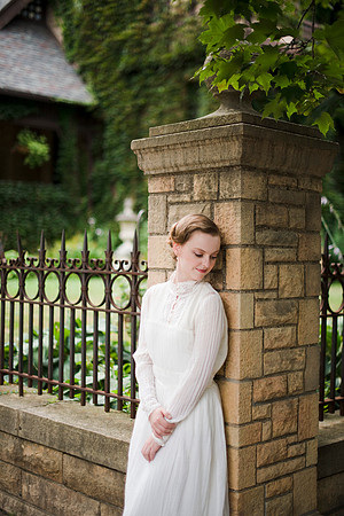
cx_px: 172
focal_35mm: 50
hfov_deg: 27.0
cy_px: 258
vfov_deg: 39.6
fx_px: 717
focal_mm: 50
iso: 200
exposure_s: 1/500
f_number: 1.6
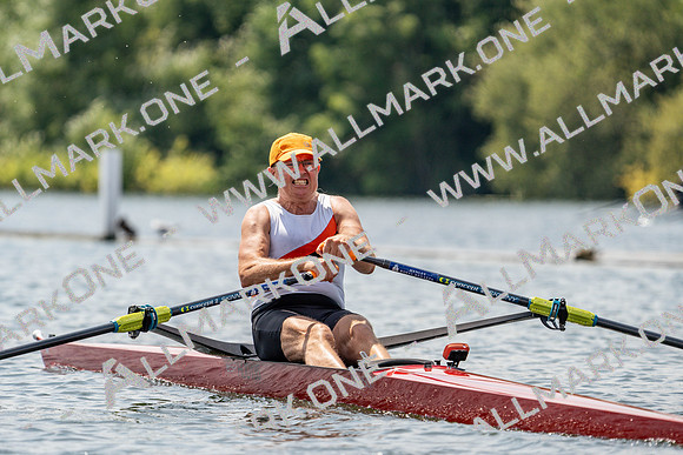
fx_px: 7192
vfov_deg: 3.6
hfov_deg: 5.4
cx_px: 342
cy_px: 228
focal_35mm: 379
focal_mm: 379
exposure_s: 1/1600
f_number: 6.3
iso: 200
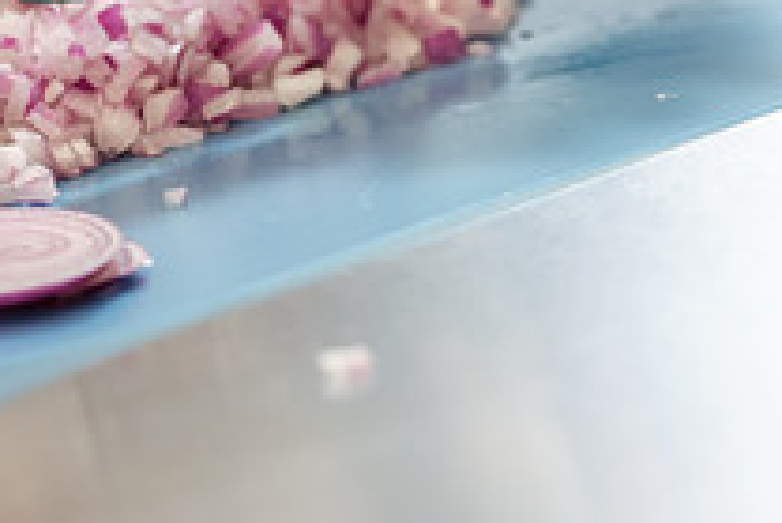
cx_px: -30
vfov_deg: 4.2
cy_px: 17
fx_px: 7043
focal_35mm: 324
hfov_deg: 6.3
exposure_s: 1/200
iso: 640
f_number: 3.2
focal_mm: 116
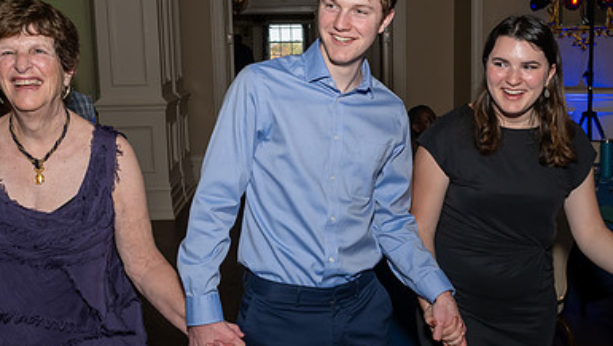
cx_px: 375
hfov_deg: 49.0
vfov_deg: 29.0
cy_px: 137
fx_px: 667
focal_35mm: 41
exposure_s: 1/250
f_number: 7.1
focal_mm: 17
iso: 1000
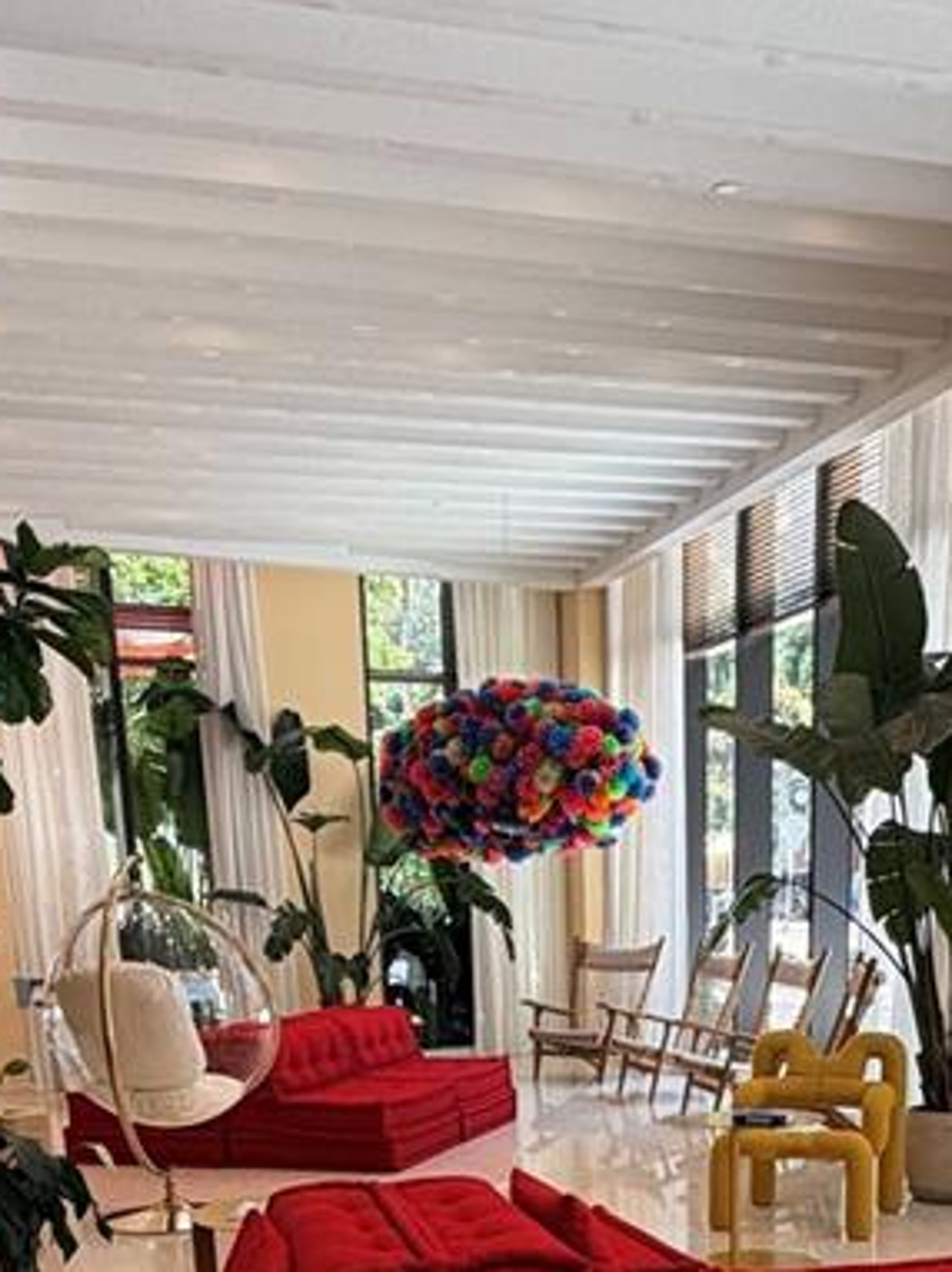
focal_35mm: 44
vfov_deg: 37.0
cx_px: 599
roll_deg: +0.9
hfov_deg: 32.7
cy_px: 1355
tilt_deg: -15.9
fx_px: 1615
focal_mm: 2.22
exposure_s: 1/134
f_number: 2.2
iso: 40
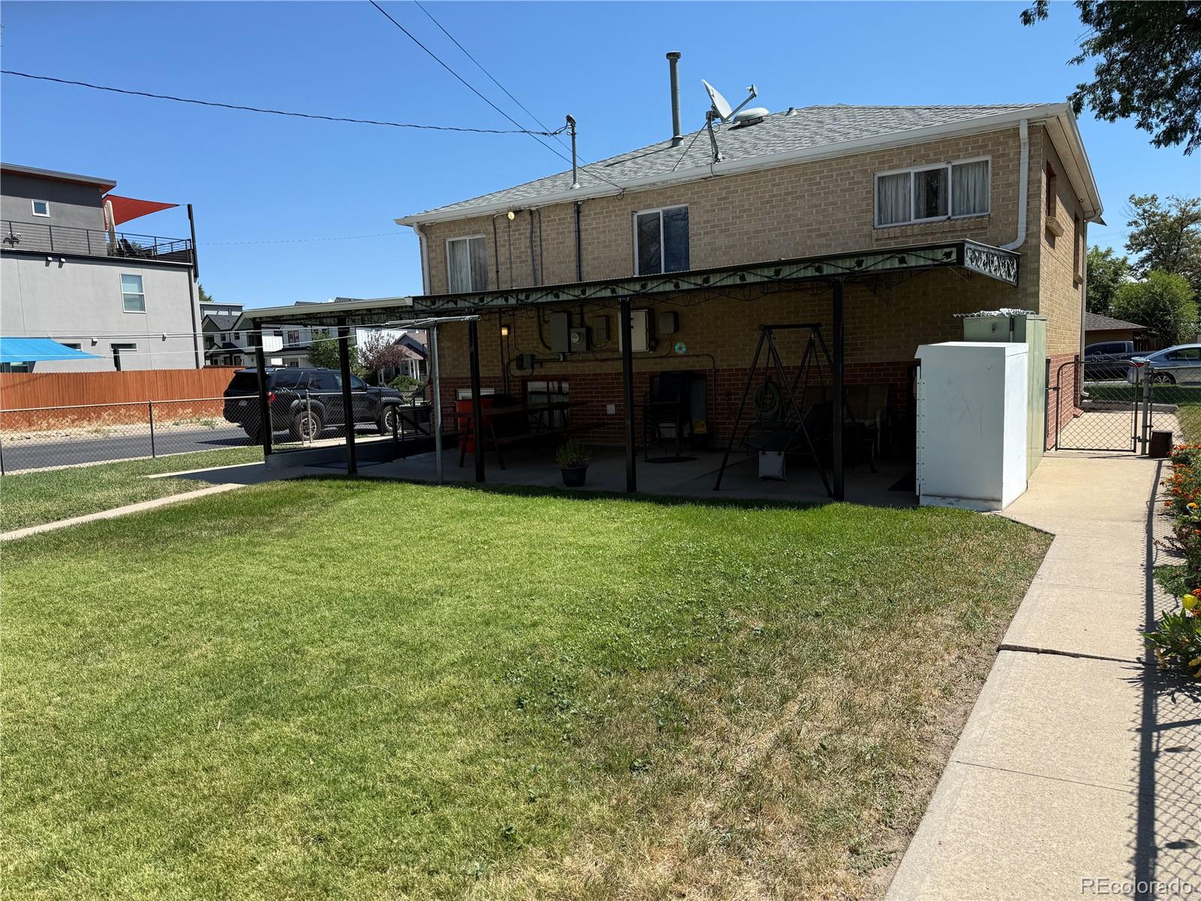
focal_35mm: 24
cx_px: 600
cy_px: 450
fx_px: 833
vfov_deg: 56.8
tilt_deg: -4.2
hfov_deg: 71.6
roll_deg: +2.5
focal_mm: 6.76
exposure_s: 1/3425
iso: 80
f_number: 1.78
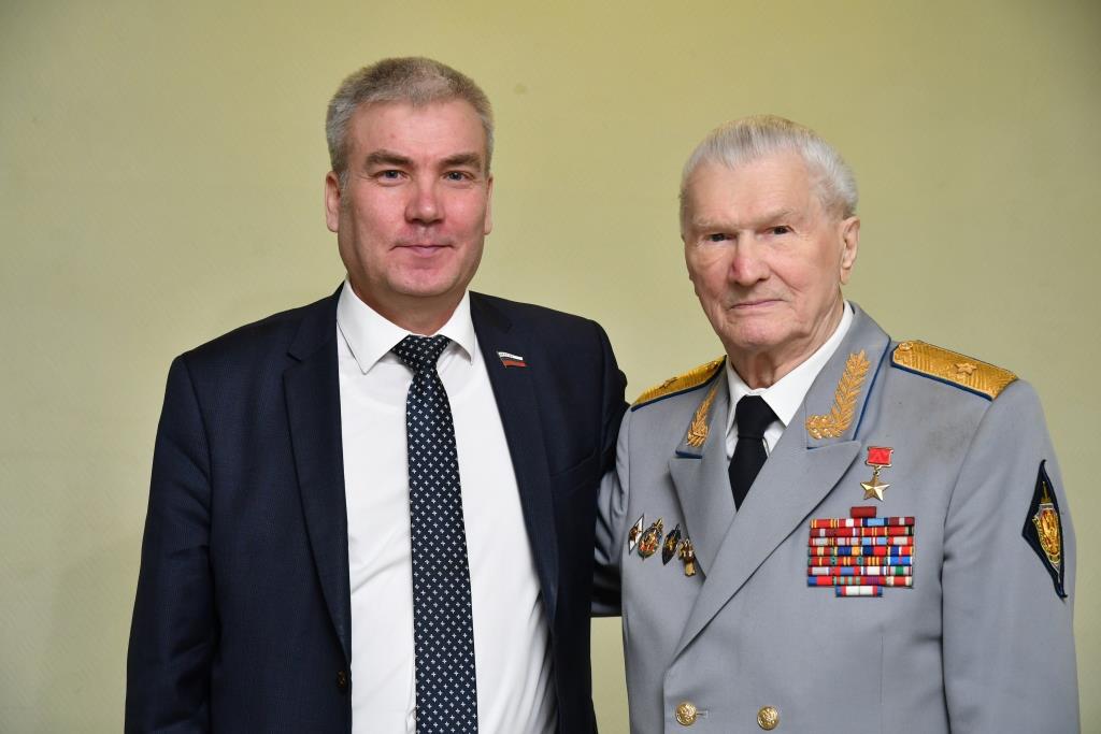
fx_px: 2386
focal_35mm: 78
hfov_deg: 26.0
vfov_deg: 17.5
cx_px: 550
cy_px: 367
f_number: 4.5
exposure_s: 1/200
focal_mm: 52
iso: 800
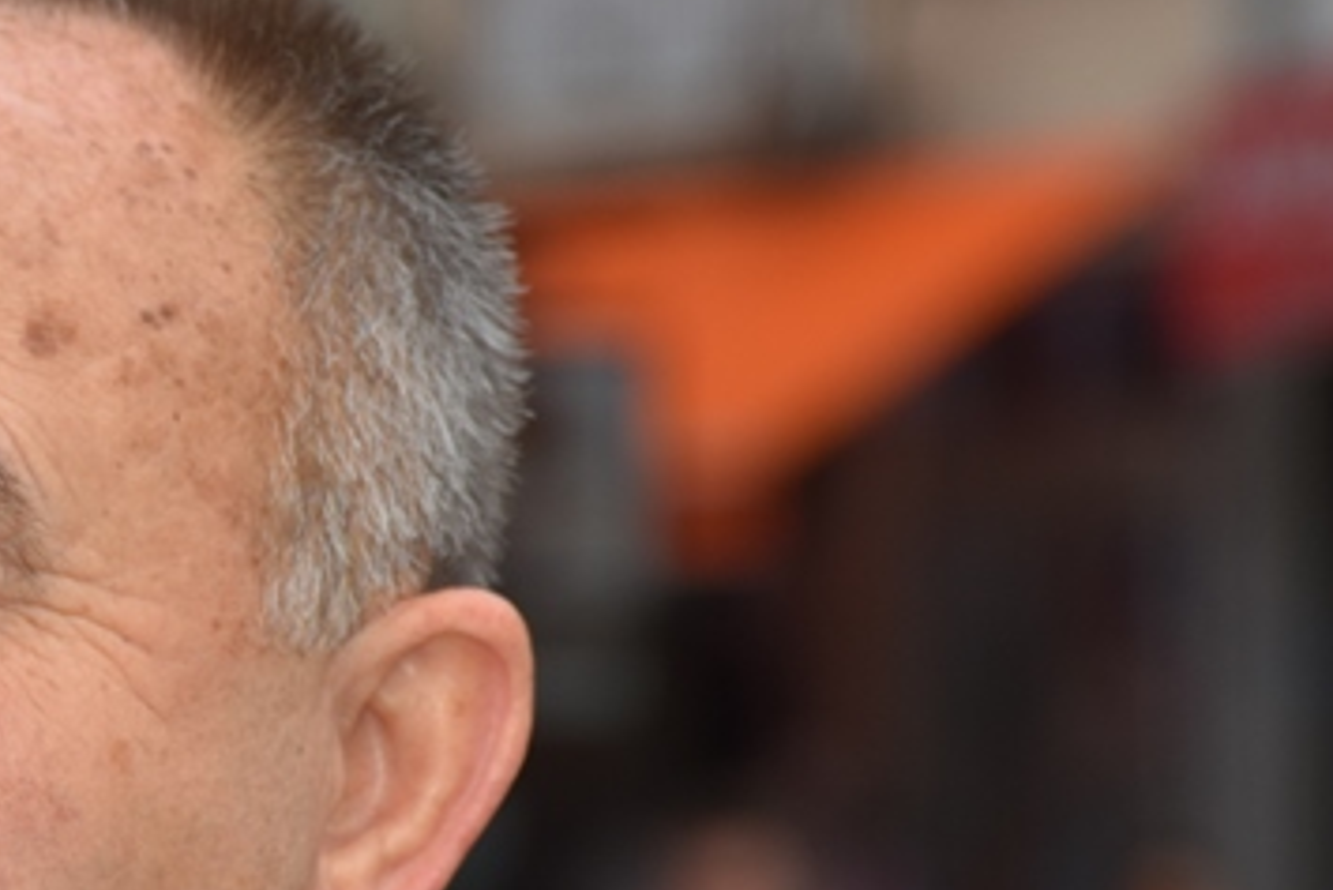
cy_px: 682
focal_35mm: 606
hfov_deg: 3.4
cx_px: -158
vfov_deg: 2.3
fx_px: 22447
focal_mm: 140
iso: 200
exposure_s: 1/320
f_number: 7.1
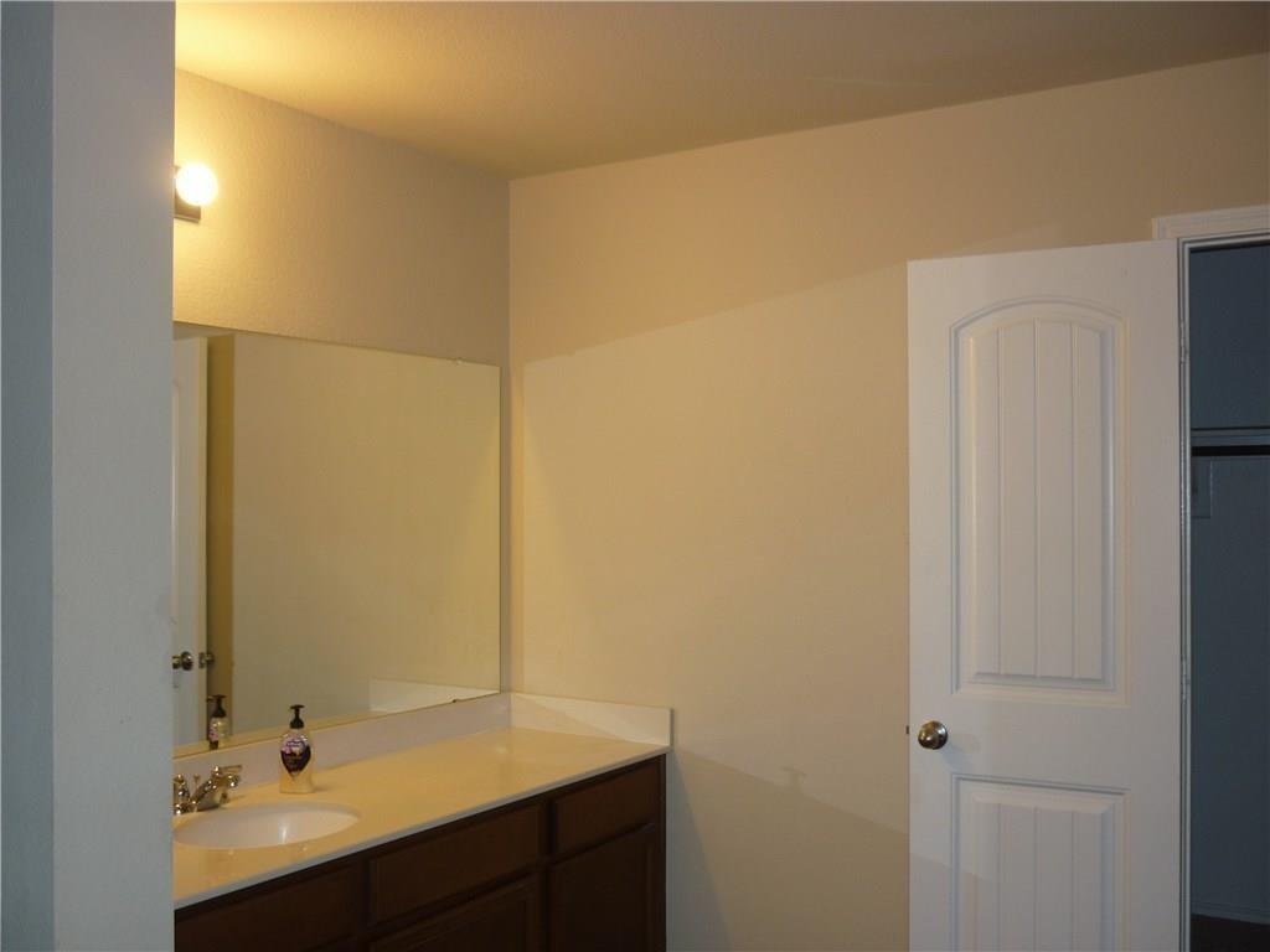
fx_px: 1211
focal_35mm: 33
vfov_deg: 42.9
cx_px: 635
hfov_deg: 55.4
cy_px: 476
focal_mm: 5.5
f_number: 2.8
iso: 100
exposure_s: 1/30
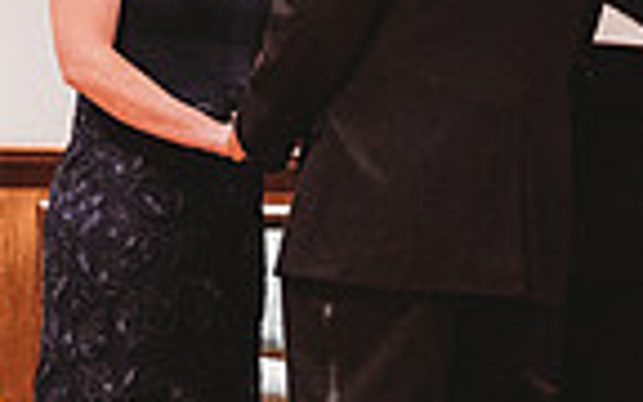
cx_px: 237
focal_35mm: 270
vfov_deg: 4.8
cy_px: -170
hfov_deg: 7.8
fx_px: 4731
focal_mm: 85
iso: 5000
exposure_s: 1/200
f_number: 4
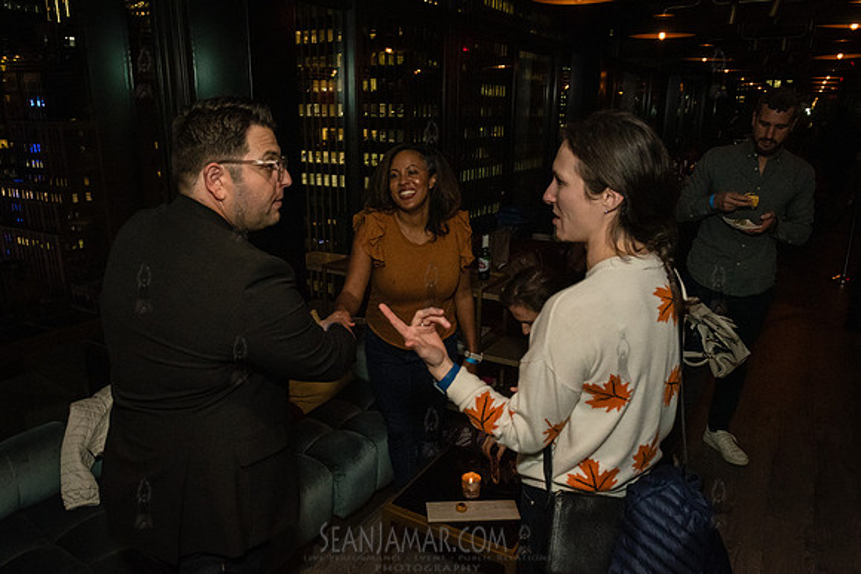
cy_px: 288
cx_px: 411
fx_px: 626
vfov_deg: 49.3
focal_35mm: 26
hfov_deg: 69.0
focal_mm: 24
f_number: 5
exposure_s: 1/200
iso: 6400
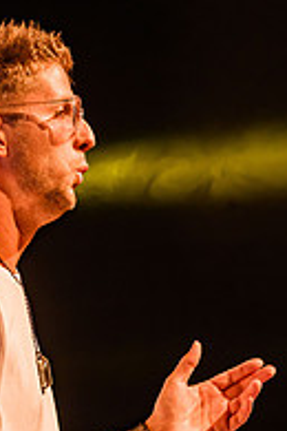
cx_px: -20
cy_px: 301
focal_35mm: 245
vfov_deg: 8.4
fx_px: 2930
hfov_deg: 5.6
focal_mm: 106
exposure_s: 1/160
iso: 2500
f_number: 2.8
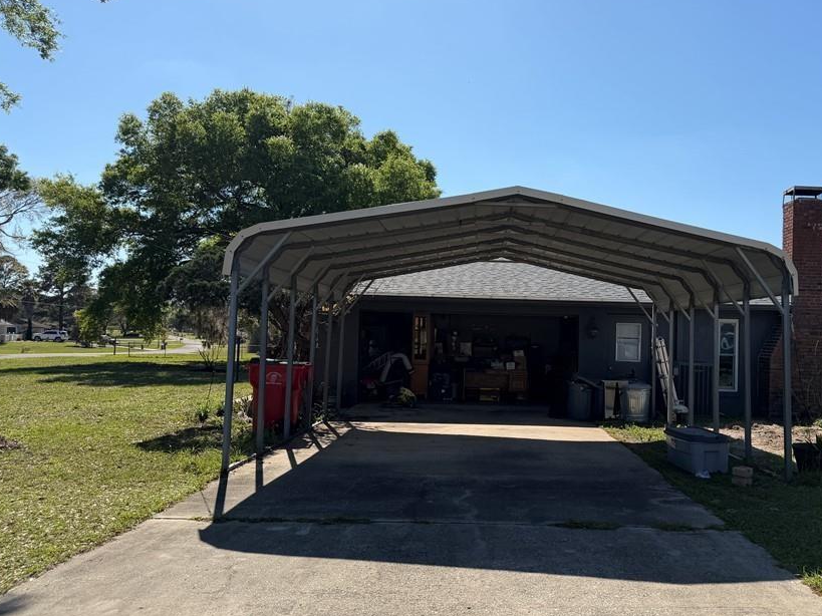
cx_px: 499
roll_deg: -0.3
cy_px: 324
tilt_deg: +2.1
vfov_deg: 46.8
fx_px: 712
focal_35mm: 30
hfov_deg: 59.4
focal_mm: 6.76
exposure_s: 1/5714
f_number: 1.78
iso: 80
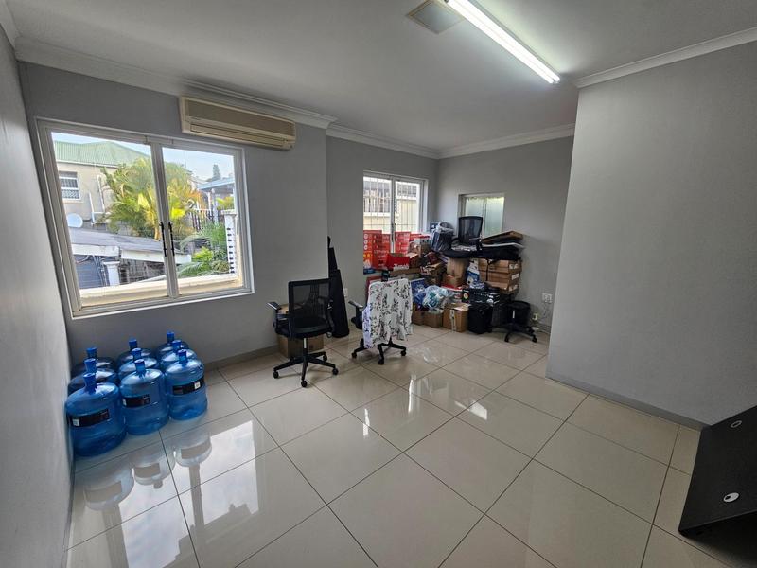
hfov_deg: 106.2
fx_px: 284
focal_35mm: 13
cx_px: 378
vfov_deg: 89.9
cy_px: 284
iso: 64
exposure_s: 1/50
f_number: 2.2
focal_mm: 2.2
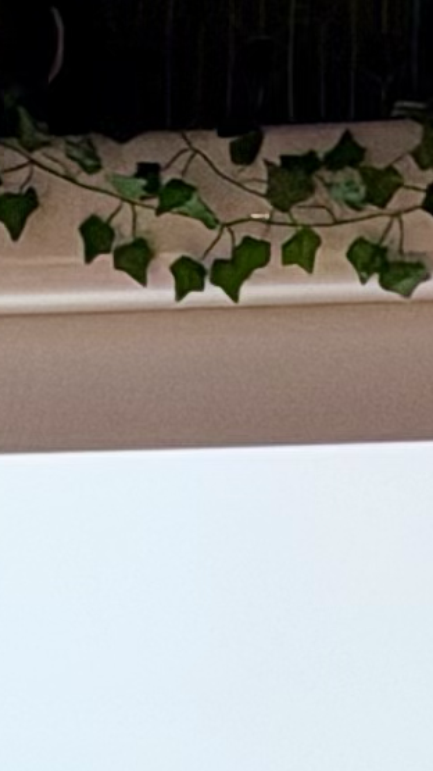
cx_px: -40
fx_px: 7760
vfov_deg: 5.5
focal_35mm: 380
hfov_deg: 3.2
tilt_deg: -1.6
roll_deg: -1.2
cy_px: 1684
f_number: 1.78
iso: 80
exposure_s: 1/120
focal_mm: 6.76
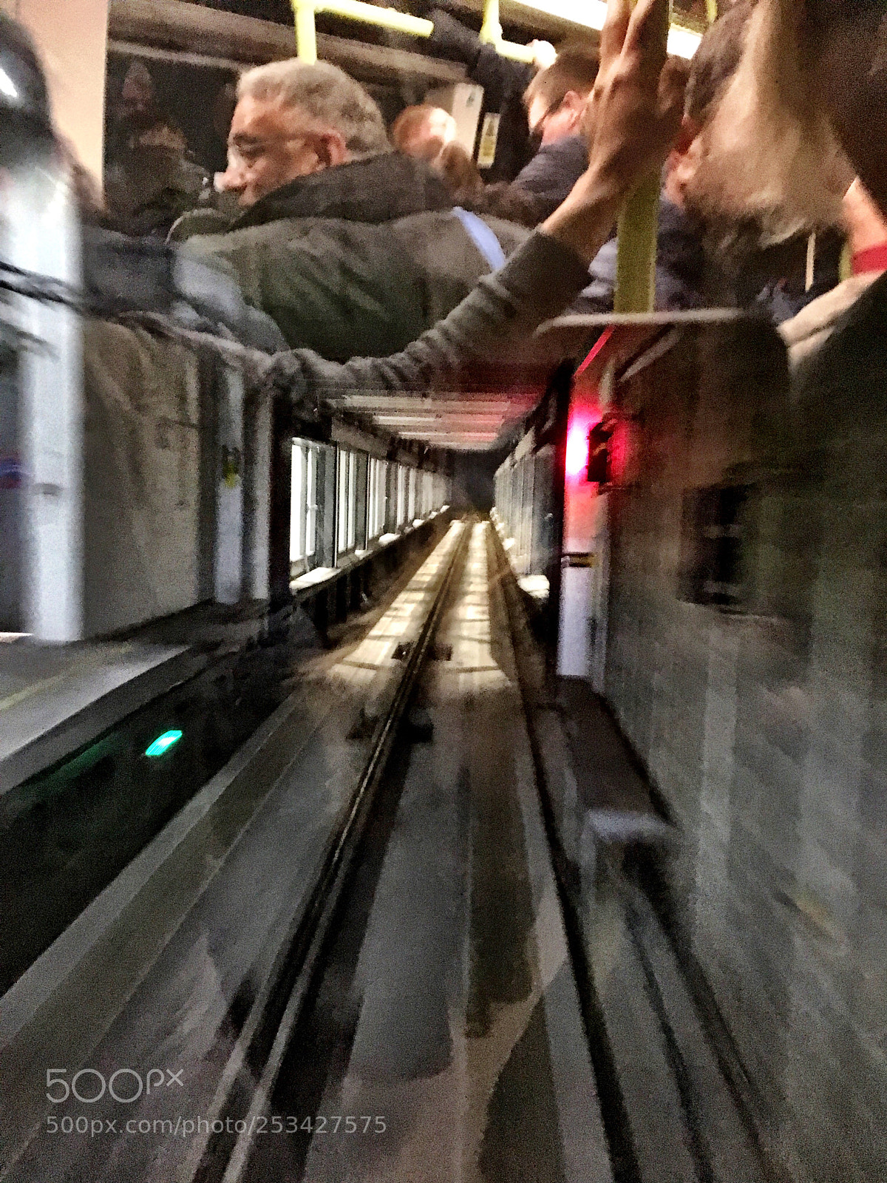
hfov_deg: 48.2
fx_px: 991
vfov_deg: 61.7
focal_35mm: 29
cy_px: 592
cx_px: 444
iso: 1000
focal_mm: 4.15
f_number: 2.2
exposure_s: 1/17
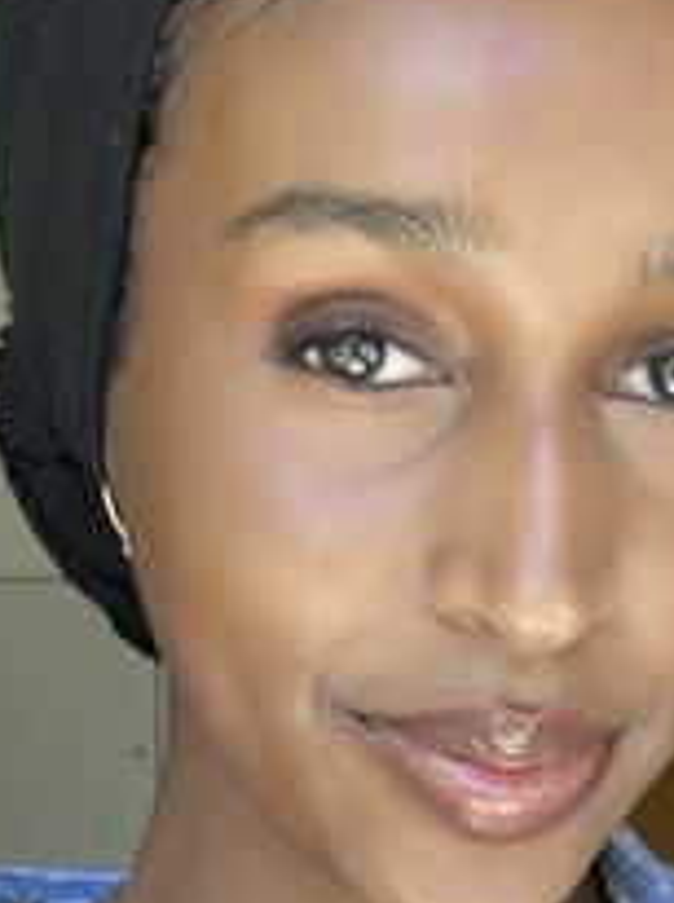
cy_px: 938
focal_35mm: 88
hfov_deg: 16.6
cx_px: 511
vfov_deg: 21.4
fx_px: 2292
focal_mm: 2.71
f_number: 2.2
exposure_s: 1/121
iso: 80
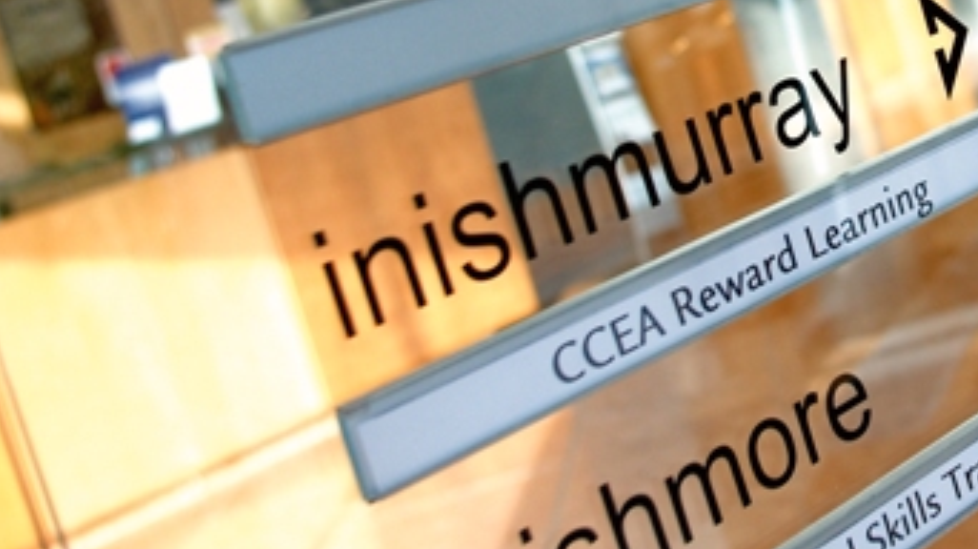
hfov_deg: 28.6
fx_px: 1789
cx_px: 989
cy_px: 3
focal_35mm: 69
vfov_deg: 17.1
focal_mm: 20
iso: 200
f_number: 2.8
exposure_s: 1/250
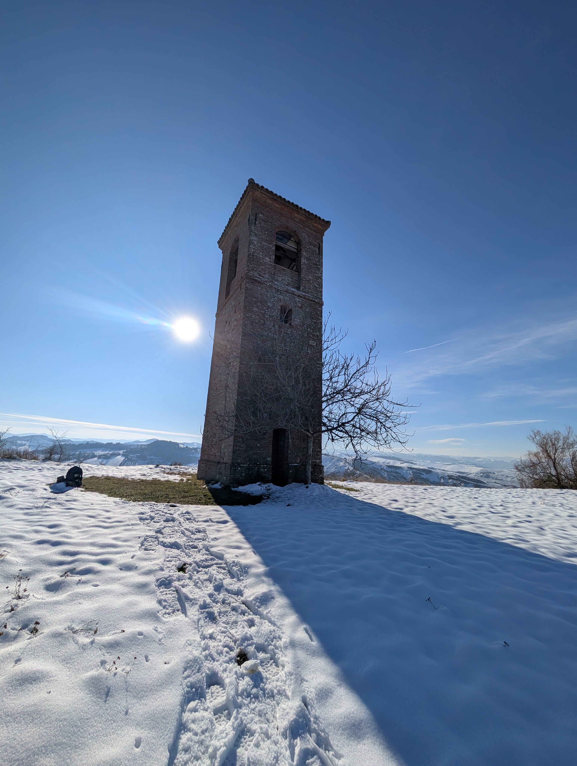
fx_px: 266
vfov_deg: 110.5
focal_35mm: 12
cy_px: 383
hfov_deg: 94.6
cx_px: 288
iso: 54
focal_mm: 2.02
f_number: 1.7
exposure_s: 1/9804
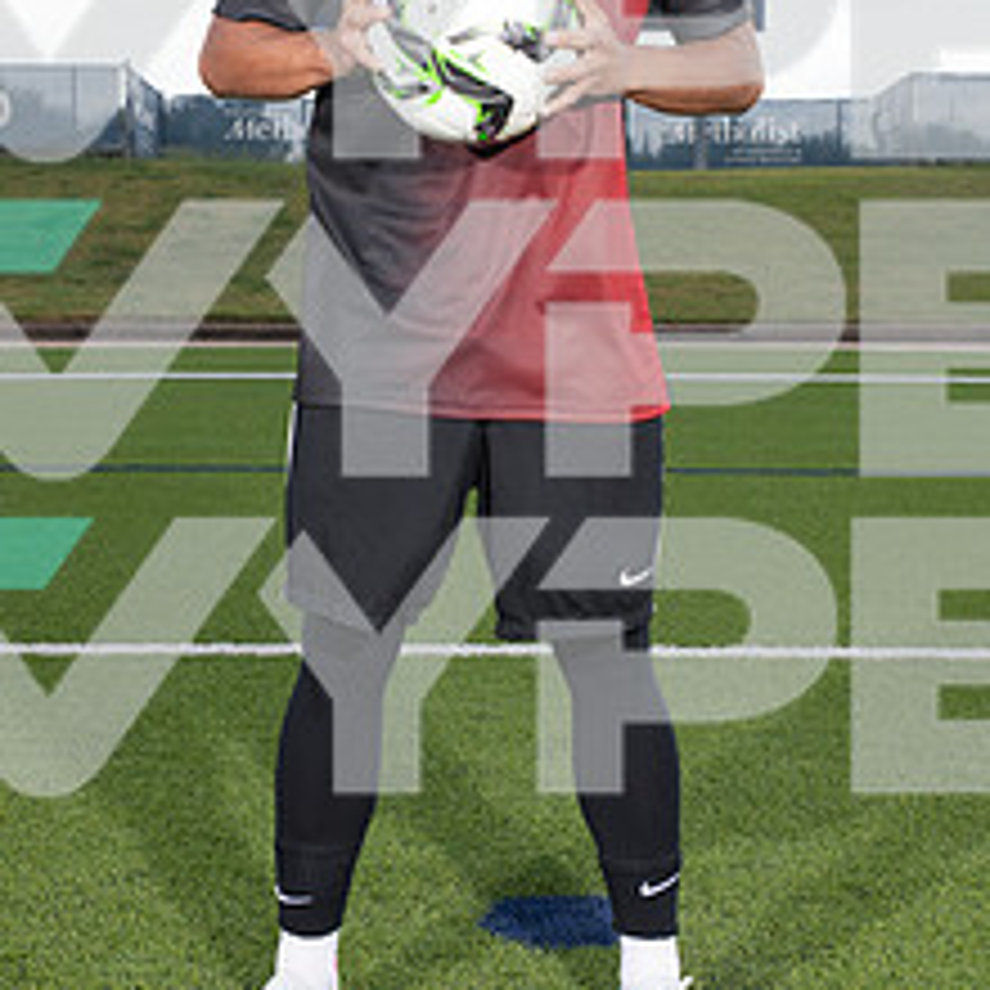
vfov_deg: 26.0
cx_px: 495
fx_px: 2136
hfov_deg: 26.1
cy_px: 342
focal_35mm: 66
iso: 125
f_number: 7.1
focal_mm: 38
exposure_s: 1/320
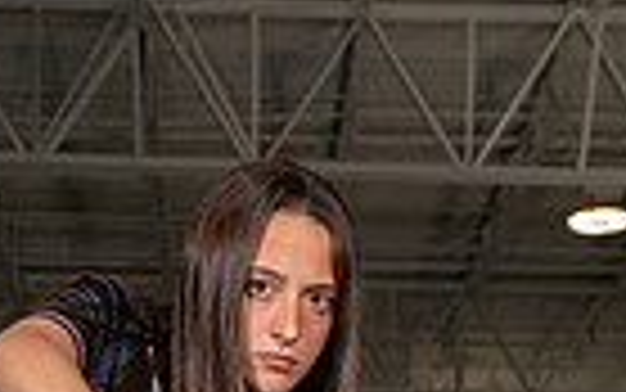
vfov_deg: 8.8
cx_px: 320
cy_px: 924
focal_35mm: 135
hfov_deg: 15.5
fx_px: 2304
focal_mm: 41
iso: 200
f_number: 5.6
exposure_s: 1/200
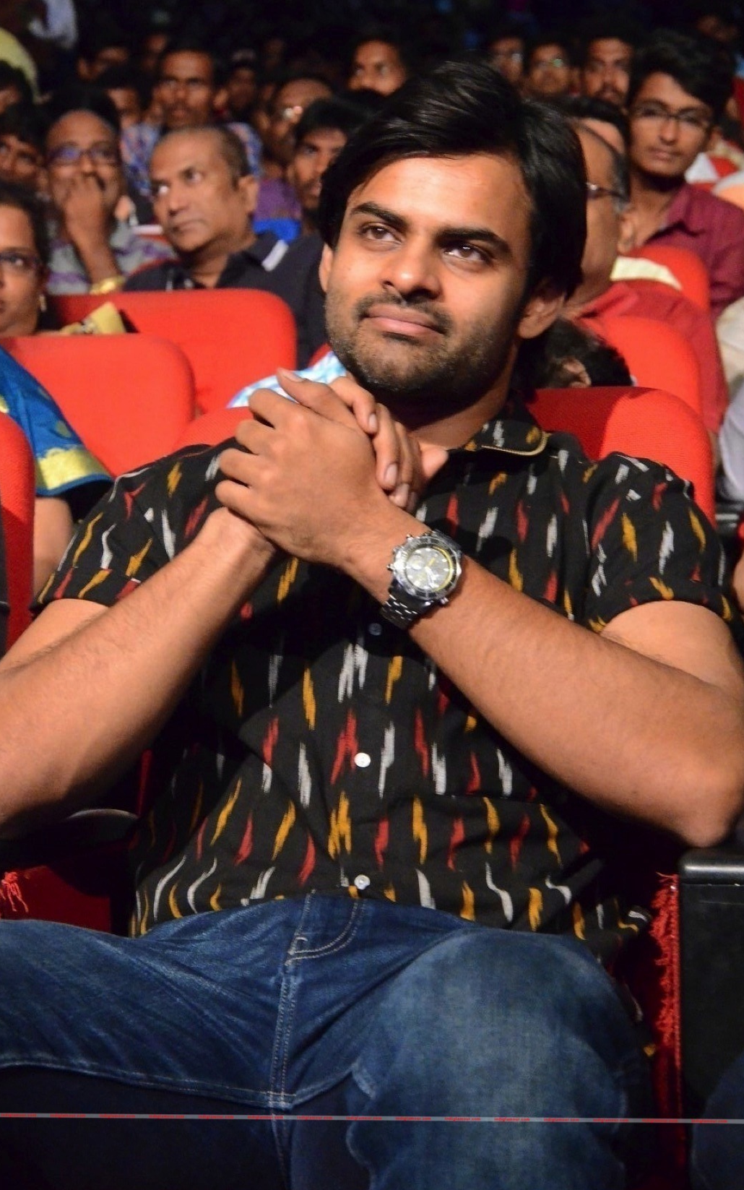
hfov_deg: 12.6
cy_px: 596
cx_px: 314
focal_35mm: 104
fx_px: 3373
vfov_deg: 20.0
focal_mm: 62
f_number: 5.6
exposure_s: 1/100
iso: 8000
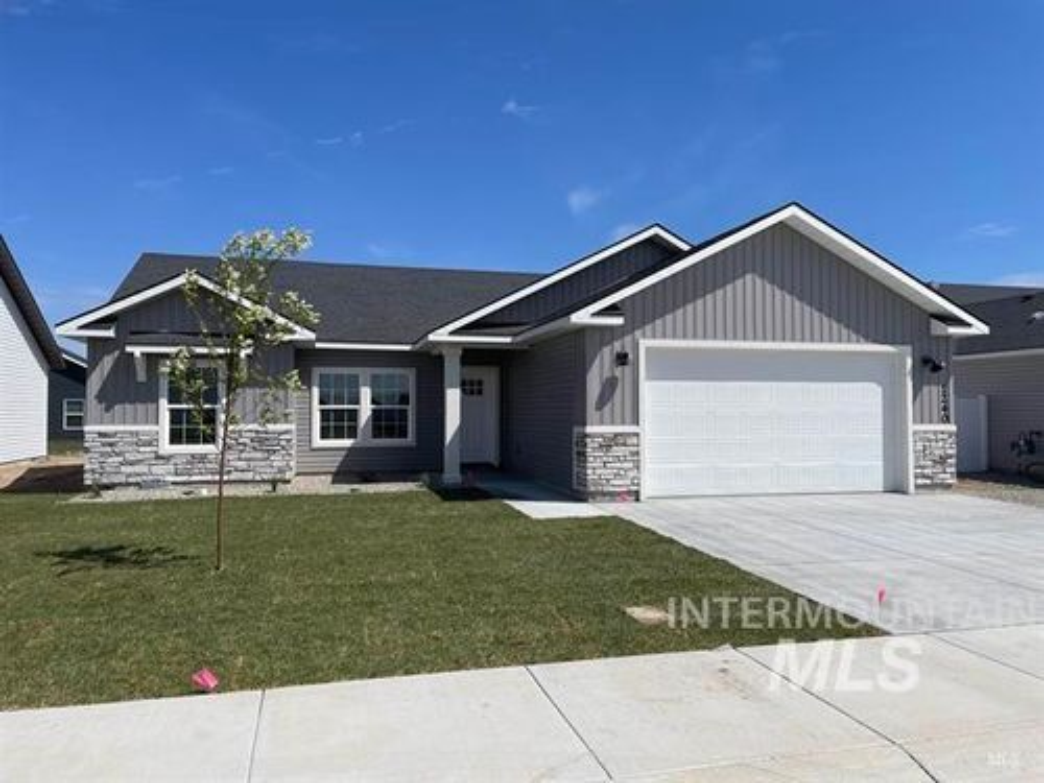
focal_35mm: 26
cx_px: 522
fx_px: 784
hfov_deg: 67.3
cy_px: 392
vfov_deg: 53.1
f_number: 1.6
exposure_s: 1/6135
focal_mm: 4.2
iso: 32
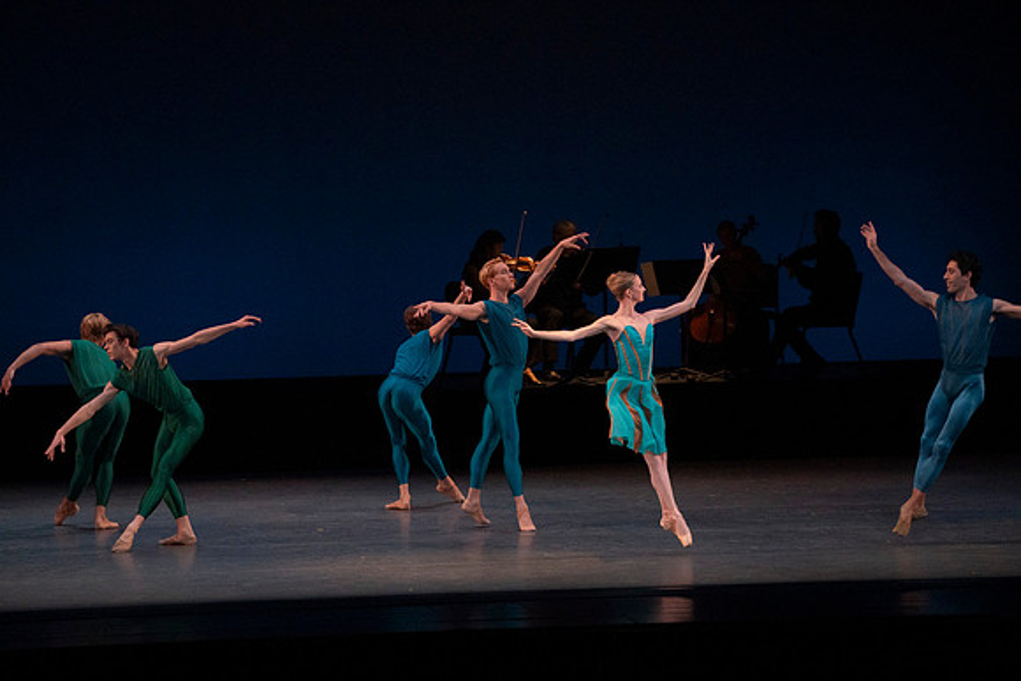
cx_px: 510
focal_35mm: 196
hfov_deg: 10.5
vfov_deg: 7.0
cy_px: 340
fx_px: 5560
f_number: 7.1
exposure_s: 1/400
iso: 8000
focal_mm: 196
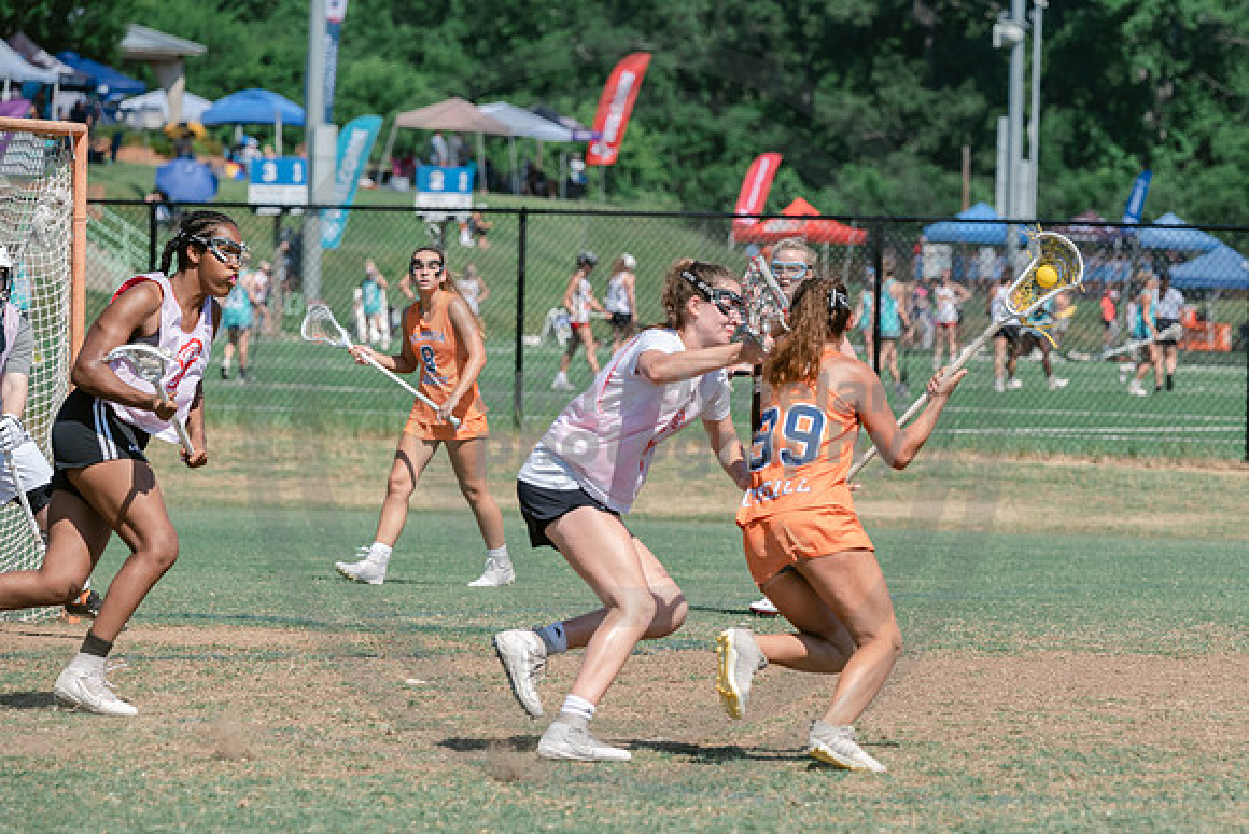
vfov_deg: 5.1
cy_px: 518
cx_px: 837
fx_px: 9381
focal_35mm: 270
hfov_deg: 7.6
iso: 400
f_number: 5.6
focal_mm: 200
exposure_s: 1/2000
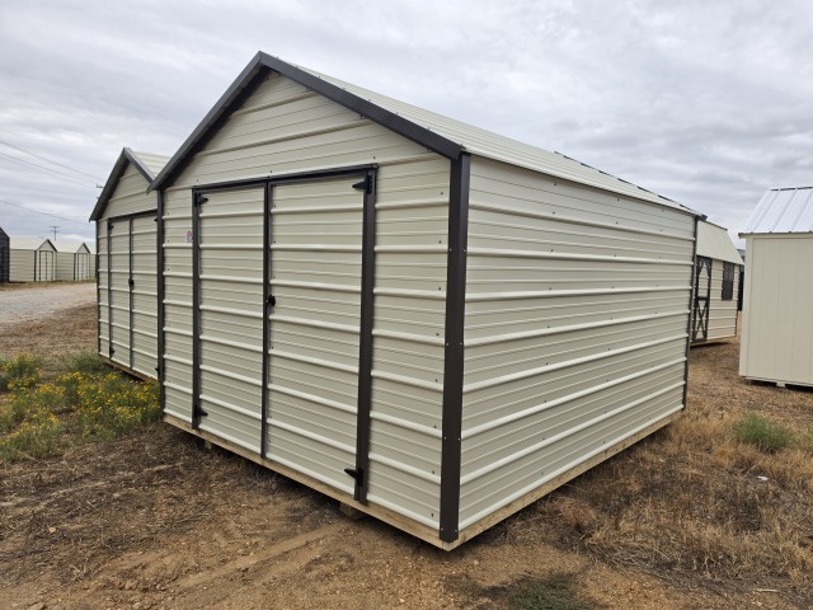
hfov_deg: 73.9
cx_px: 406
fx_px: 540
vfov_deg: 58.9
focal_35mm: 23
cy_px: 305
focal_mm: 6.5
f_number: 1.4
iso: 64
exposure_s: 1/2314
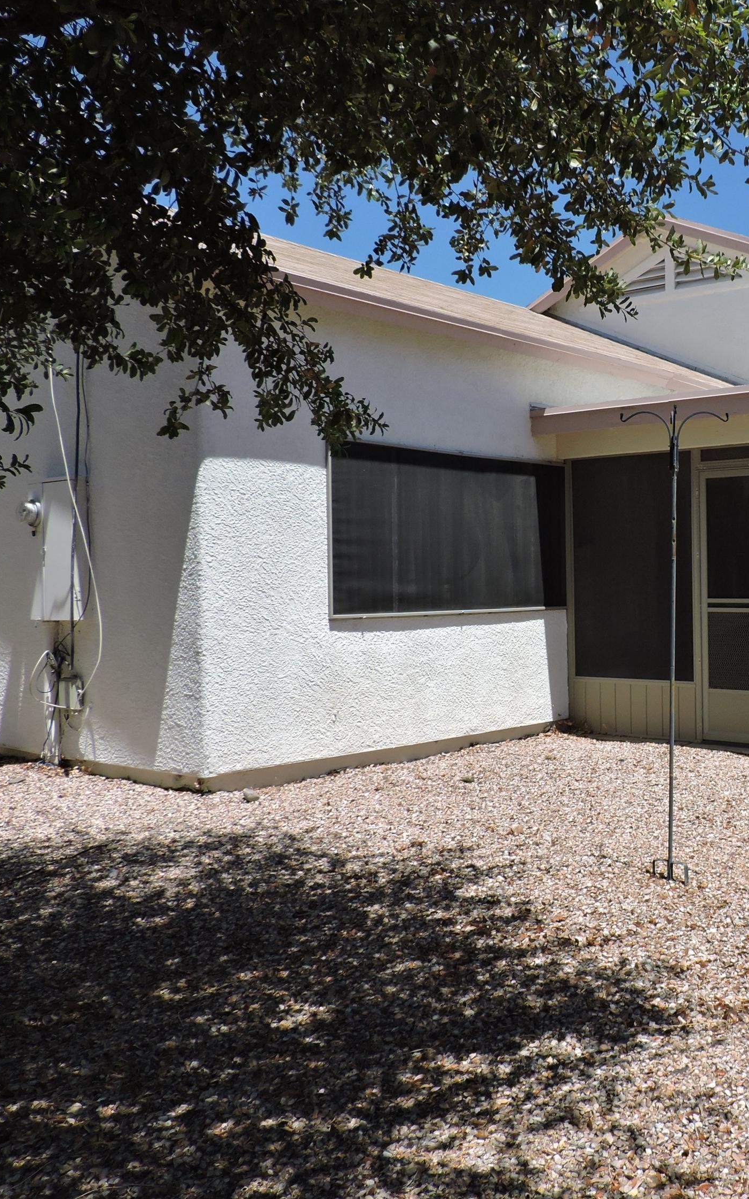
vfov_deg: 56.7
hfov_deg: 34.9
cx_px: 691
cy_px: 599
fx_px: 1111
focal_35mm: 34
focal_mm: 4.3
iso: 100
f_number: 3
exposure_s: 1/1250
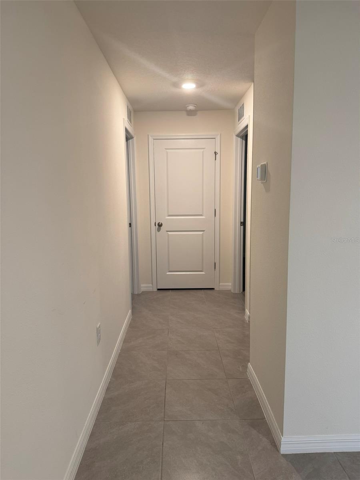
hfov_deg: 56.8
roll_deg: +1.8
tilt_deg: -7.6
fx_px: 333
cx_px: 180
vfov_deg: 71.6
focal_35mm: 24
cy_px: 240
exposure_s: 1/60
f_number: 1.78
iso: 125
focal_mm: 6.76
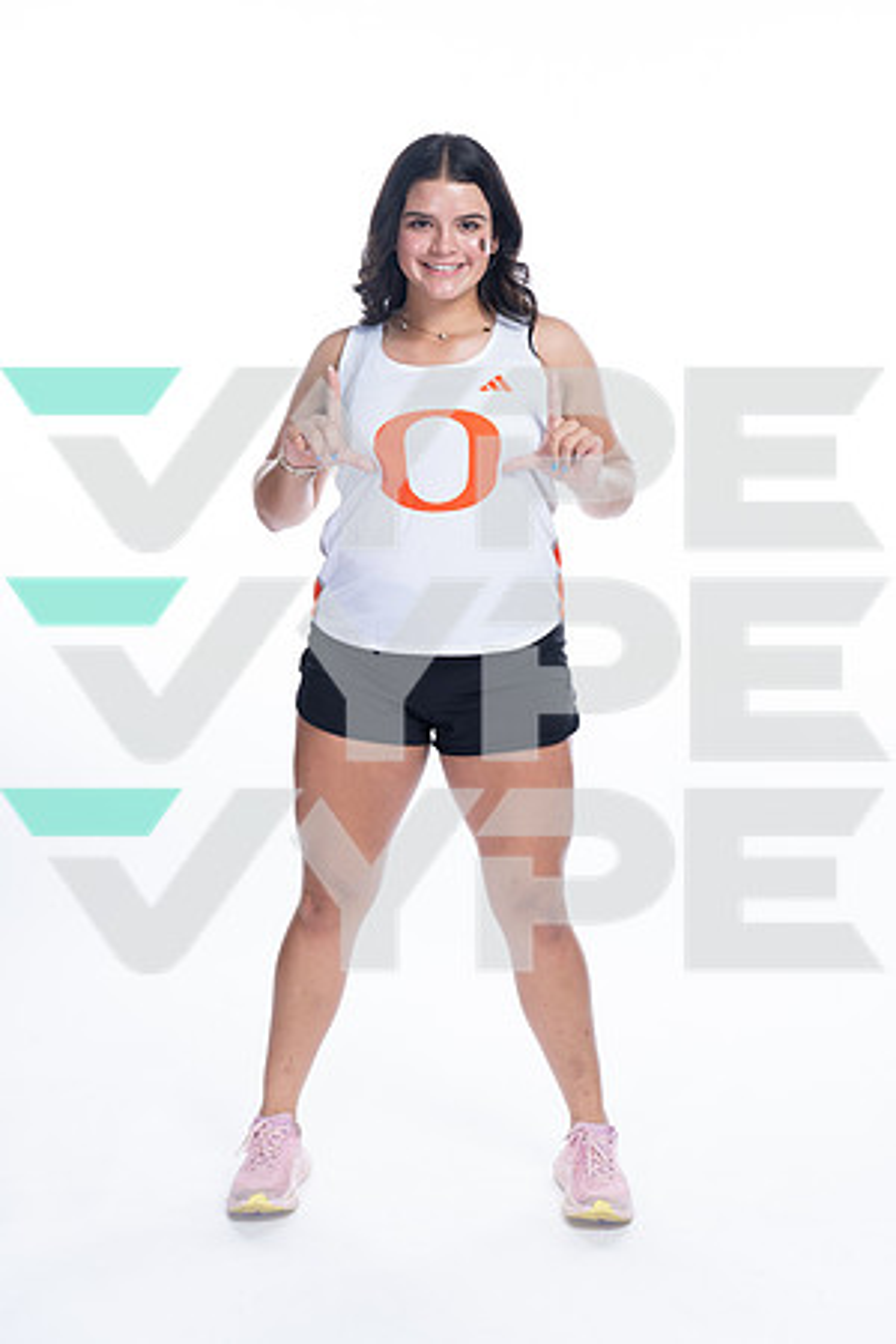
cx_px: 448
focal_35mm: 58
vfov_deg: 34.5
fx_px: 2165
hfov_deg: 23.4
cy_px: 672
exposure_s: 1/250
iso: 400
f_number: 5.6
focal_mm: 58
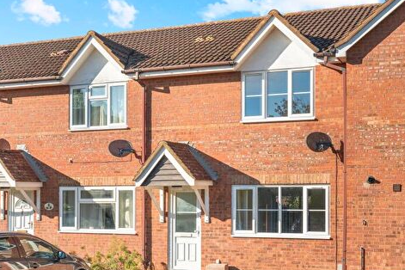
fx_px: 585
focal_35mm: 52
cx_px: 243
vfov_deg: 25.9
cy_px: 163
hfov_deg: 38.0
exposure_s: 1/200
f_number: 8
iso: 320
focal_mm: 35
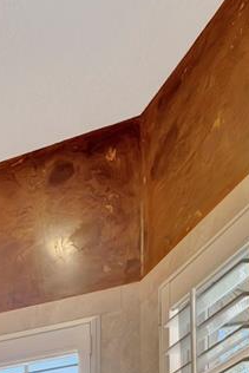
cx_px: 45
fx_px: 599
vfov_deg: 21.5
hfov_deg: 23.1
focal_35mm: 58
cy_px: 680
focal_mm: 15.2
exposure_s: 1/15
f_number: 8
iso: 1000
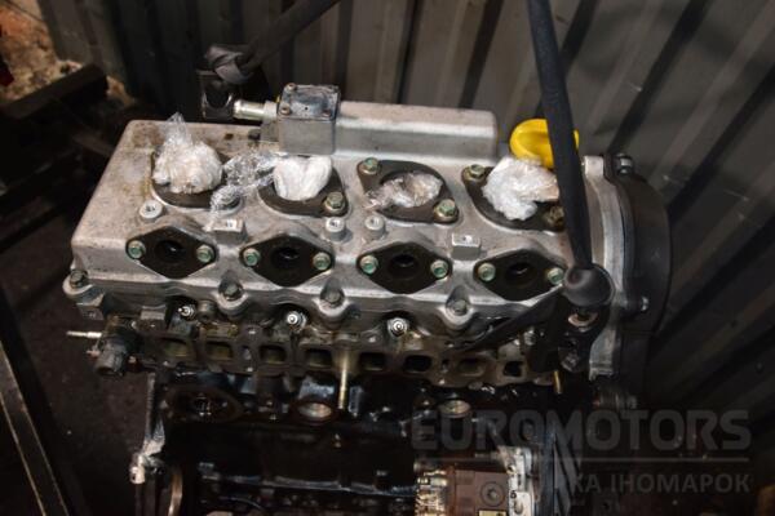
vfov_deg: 41.7
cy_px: 258
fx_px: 678
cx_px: 388
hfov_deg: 59.5
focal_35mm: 32
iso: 800
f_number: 5
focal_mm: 21
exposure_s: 1/60
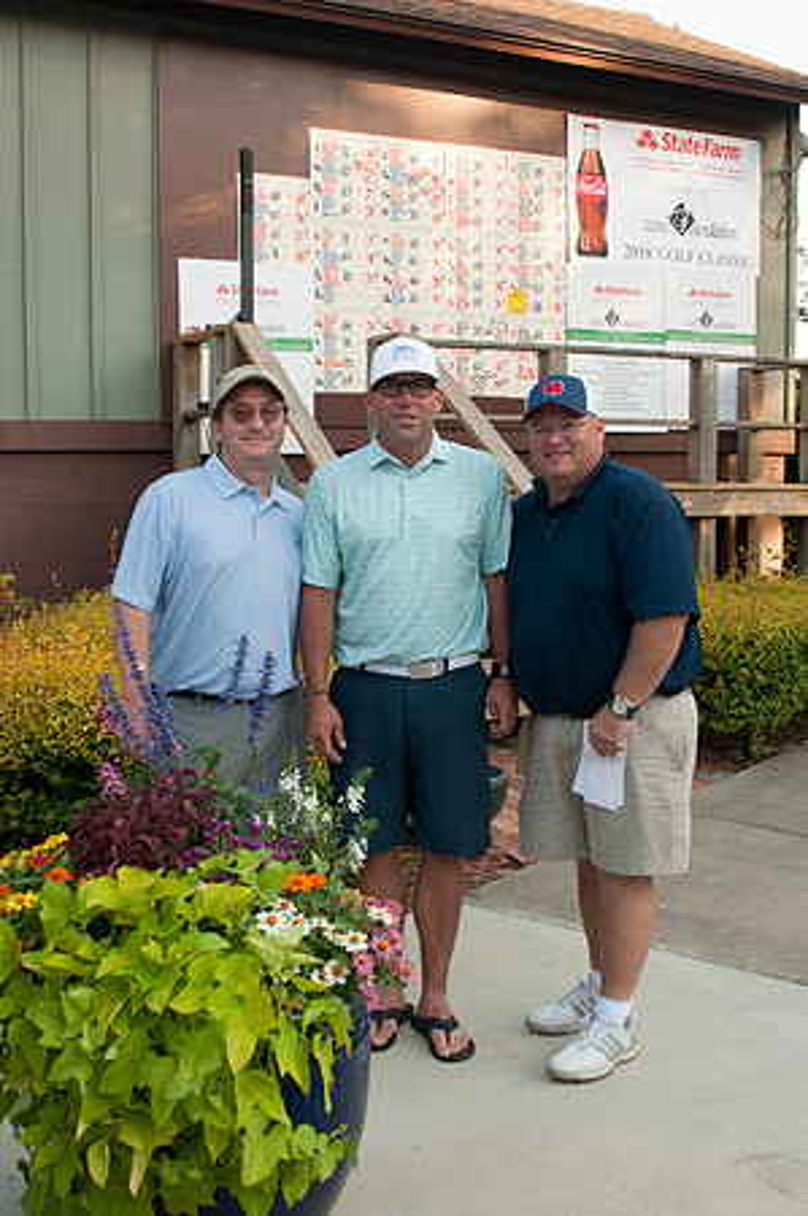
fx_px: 1367
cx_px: 404
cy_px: 608
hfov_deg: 32.9
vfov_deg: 48.0
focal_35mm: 40
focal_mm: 27
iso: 500
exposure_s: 1/160
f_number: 7.1
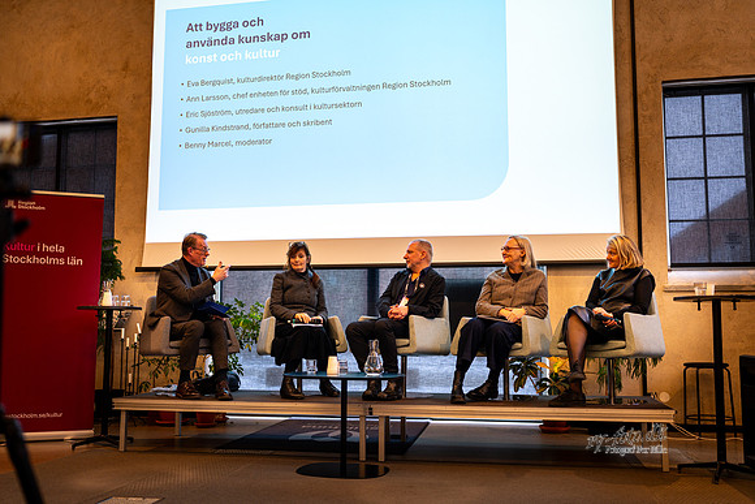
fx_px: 734
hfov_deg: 54.4
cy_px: 252
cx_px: 378
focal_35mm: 35
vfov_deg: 37.9
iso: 160
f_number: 1.4
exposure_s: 1/160
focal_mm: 35
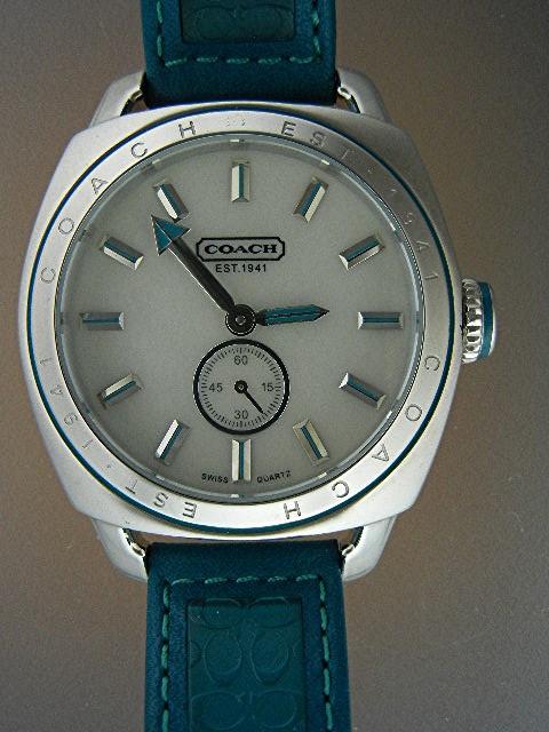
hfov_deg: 28.0
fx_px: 1100
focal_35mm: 52
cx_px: 274
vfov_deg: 36.8
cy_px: 366
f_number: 3.9
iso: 400
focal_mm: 9.3
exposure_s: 1/33
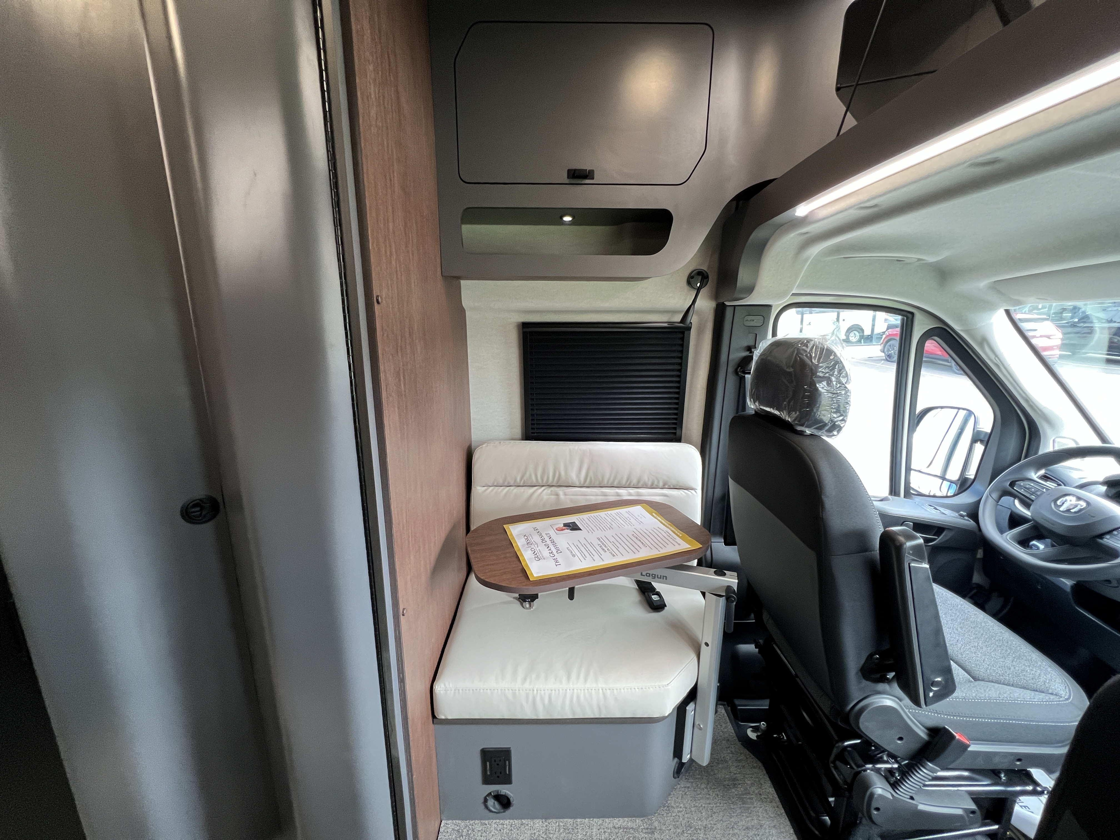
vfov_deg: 89.9
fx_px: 421
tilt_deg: -12.6
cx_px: 560
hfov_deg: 106.2
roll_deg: +2.8
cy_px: 420
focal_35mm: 13
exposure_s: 1/99
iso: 200
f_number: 1.8
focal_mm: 1.57
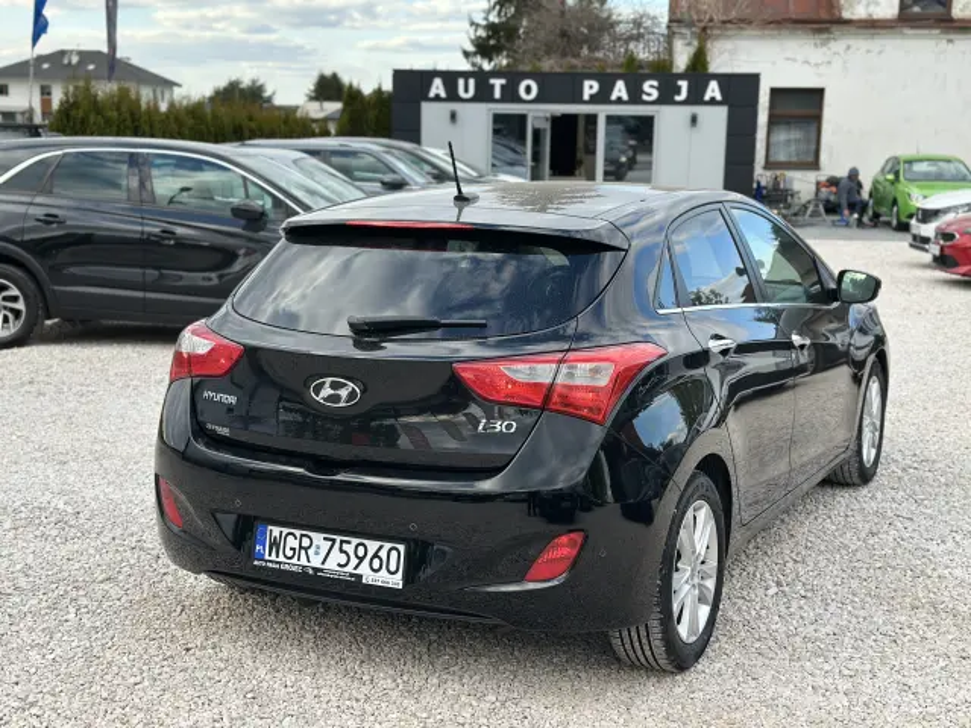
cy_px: 364
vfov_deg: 30.3
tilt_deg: -9.6
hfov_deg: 39.7
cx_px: 486
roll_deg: -0.8
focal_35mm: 48
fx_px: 1346
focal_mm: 6.86
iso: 80
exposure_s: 1/803
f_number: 1.78
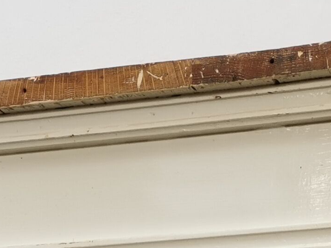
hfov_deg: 14.3
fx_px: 1319
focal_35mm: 138
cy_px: 614
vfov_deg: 9.5
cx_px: 158
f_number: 1.8
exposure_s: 1/100
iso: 64
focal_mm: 5.58
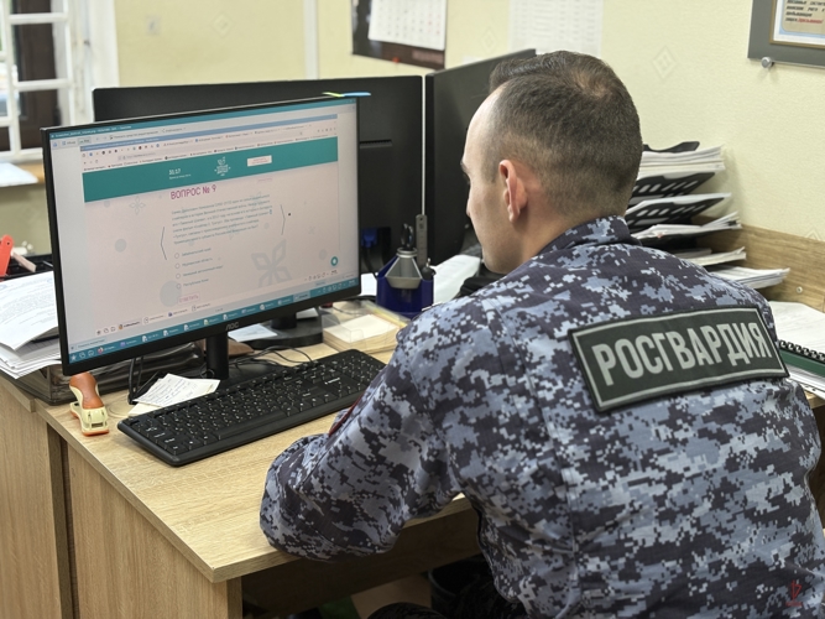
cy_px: 310
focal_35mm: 52
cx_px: 412
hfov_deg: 36.8
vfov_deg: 28.0
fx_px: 1239
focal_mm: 5.96
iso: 50
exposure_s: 1/62
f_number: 1.6
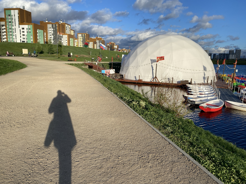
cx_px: 123
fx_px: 185
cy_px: 92
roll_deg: -0.9
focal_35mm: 26
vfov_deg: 53.1
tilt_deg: -7.0
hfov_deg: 67.3
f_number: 1.8
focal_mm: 4.25
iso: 32
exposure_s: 1/2890
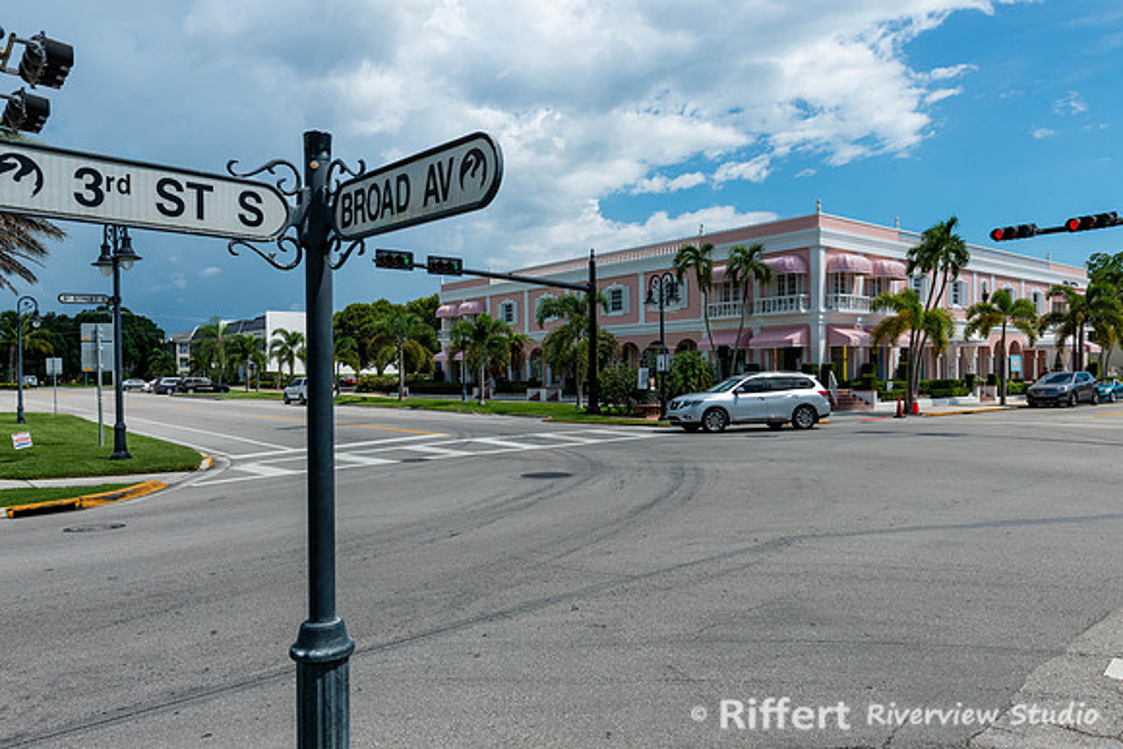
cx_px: 562
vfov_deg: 51.9
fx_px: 769
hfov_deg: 72.3
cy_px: 374
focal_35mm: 25
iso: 100
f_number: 10
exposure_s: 1/320
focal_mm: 24
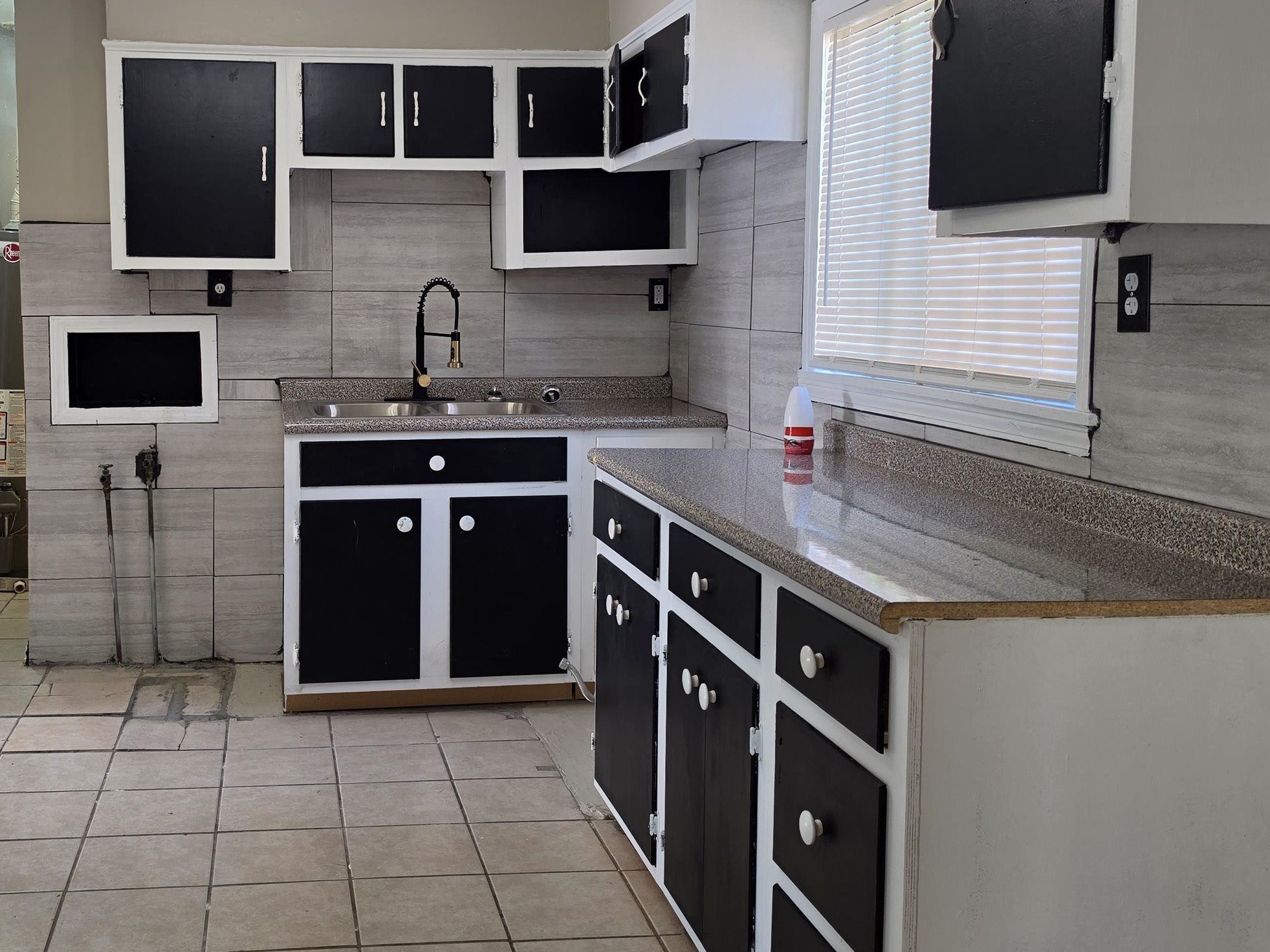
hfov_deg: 50.7
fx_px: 1321
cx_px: 452
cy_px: 382
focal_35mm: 36
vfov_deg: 39.5
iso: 50
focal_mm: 6.5
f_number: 1.4
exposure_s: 1/120
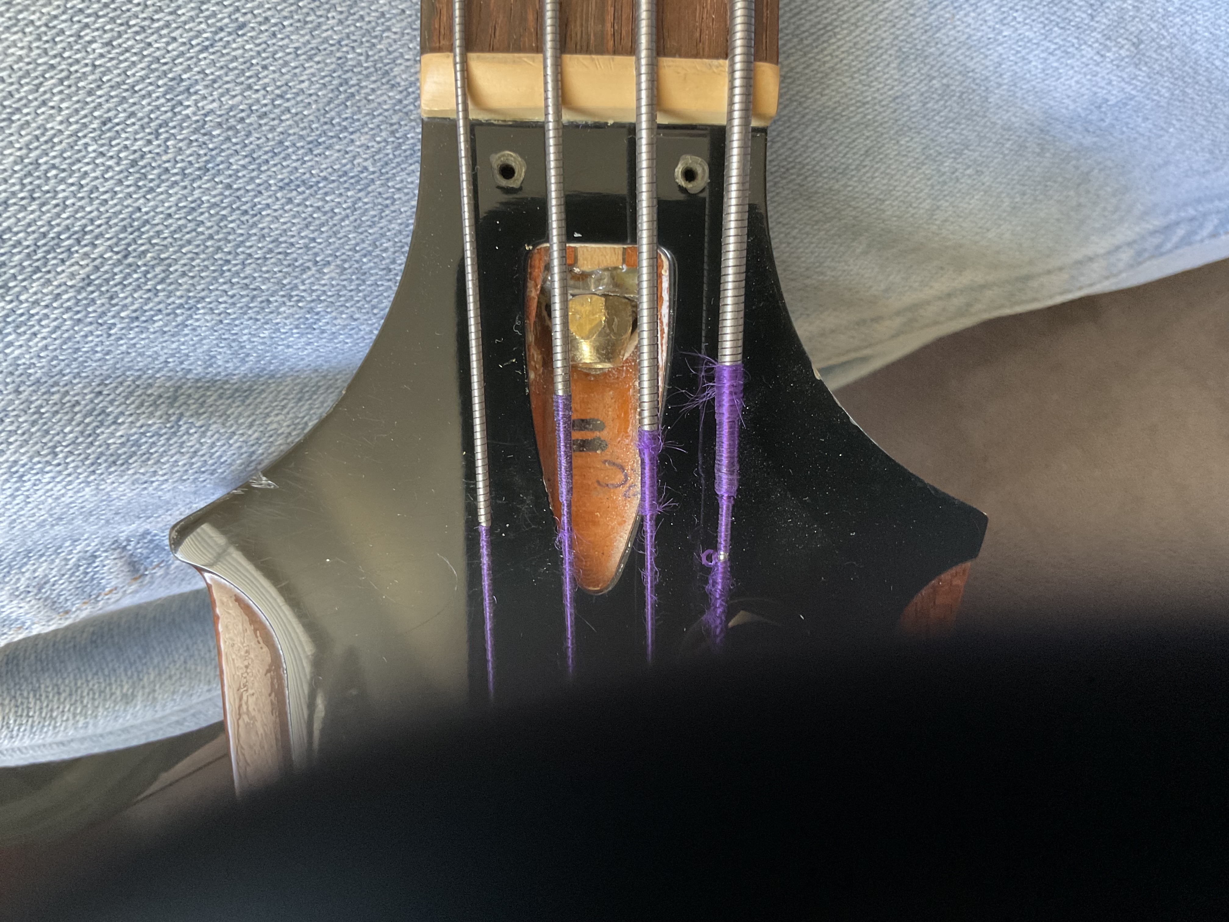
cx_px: 614
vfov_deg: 48.2
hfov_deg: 61.7
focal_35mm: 29
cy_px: 461
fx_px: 1030
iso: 250
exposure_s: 1/40
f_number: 1.8
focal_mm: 3
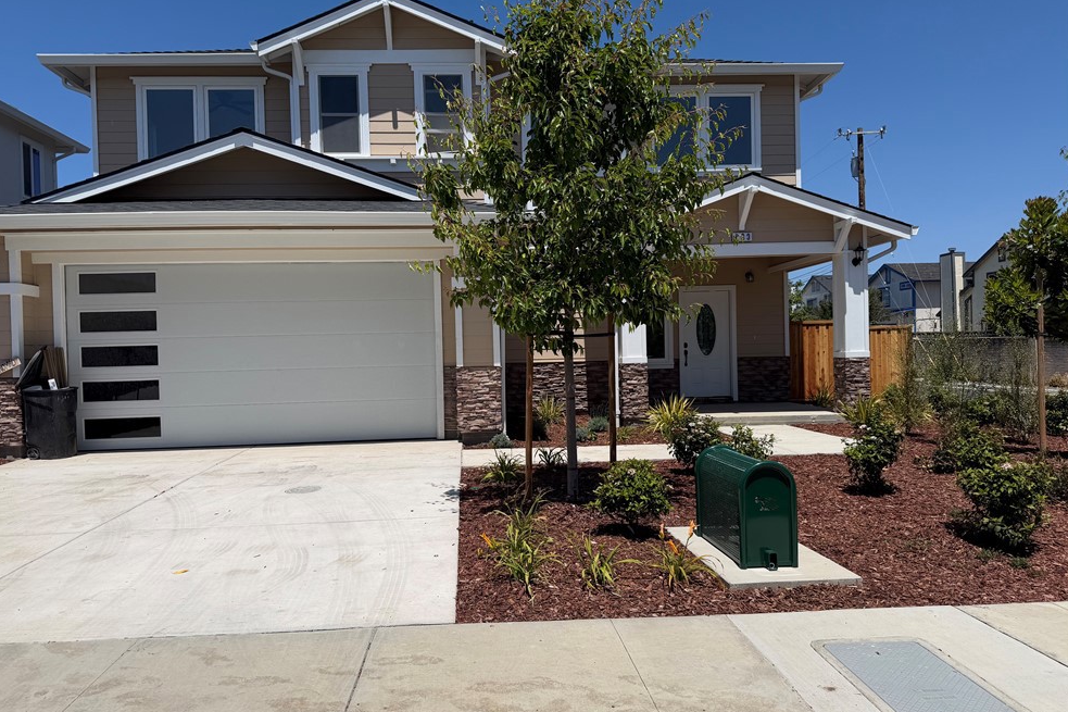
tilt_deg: -0.9
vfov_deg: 49.5
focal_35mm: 26
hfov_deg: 69.4
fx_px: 771
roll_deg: +1.9
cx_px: 518
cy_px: 354
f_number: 1.78
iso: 80
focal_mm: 6.76
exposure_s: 1/9091
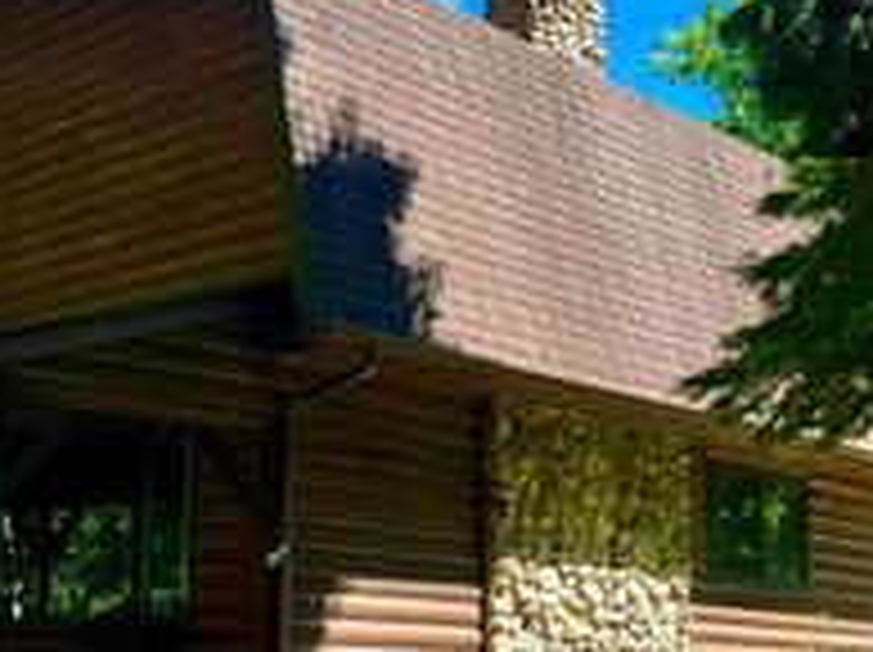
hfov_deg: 31.1
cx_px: 320
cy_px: 389
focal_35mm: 62
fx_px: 1562
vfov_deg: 23.6
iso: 80
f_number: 1.78
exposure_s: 1/822
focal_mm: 6.76
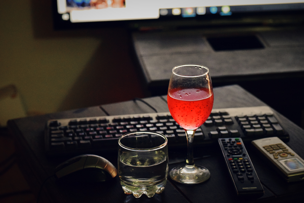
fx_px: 697
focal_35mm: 82
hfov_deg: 24.6
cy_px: 102
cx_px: 152
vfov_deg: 16.6
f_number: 4
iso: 5000
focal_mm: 55
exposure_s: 1/60
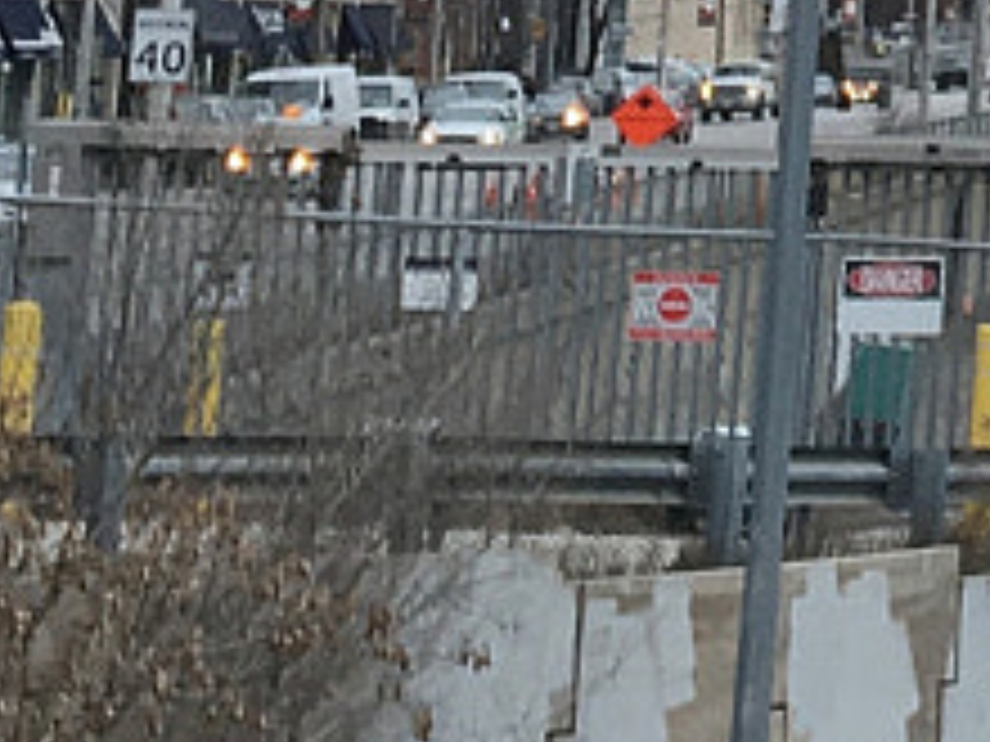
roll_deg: -2.0
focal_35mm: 211
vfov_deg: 6.7
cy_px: -1025
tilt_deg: +9.5
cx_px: 2282
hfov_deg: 8.6
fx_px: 6034
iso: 25
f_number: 2.2
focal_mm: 4.15
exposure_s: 1/160
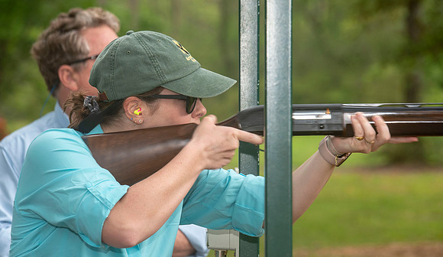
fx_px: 2310
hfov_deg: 11.0
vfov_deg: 6.4
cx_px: 208
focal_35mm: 195
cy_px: 161
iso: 800
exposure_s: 1/250
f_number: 8
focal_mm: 170
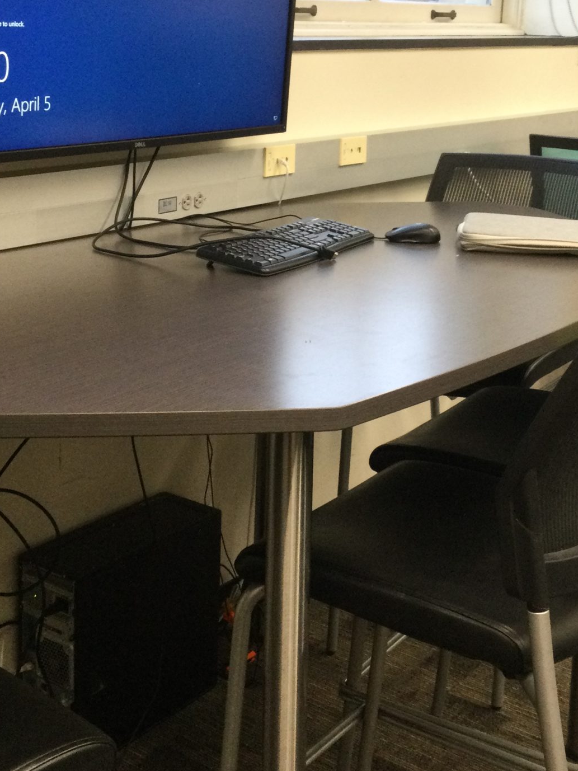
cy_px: 278
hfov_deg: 27.0
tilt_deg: -11.5
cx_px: 300
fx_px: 1203
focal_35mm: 54
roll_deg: -2.2
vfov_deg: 35.3
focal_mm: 3.3
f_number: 2.4
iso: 100
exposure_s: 1/30
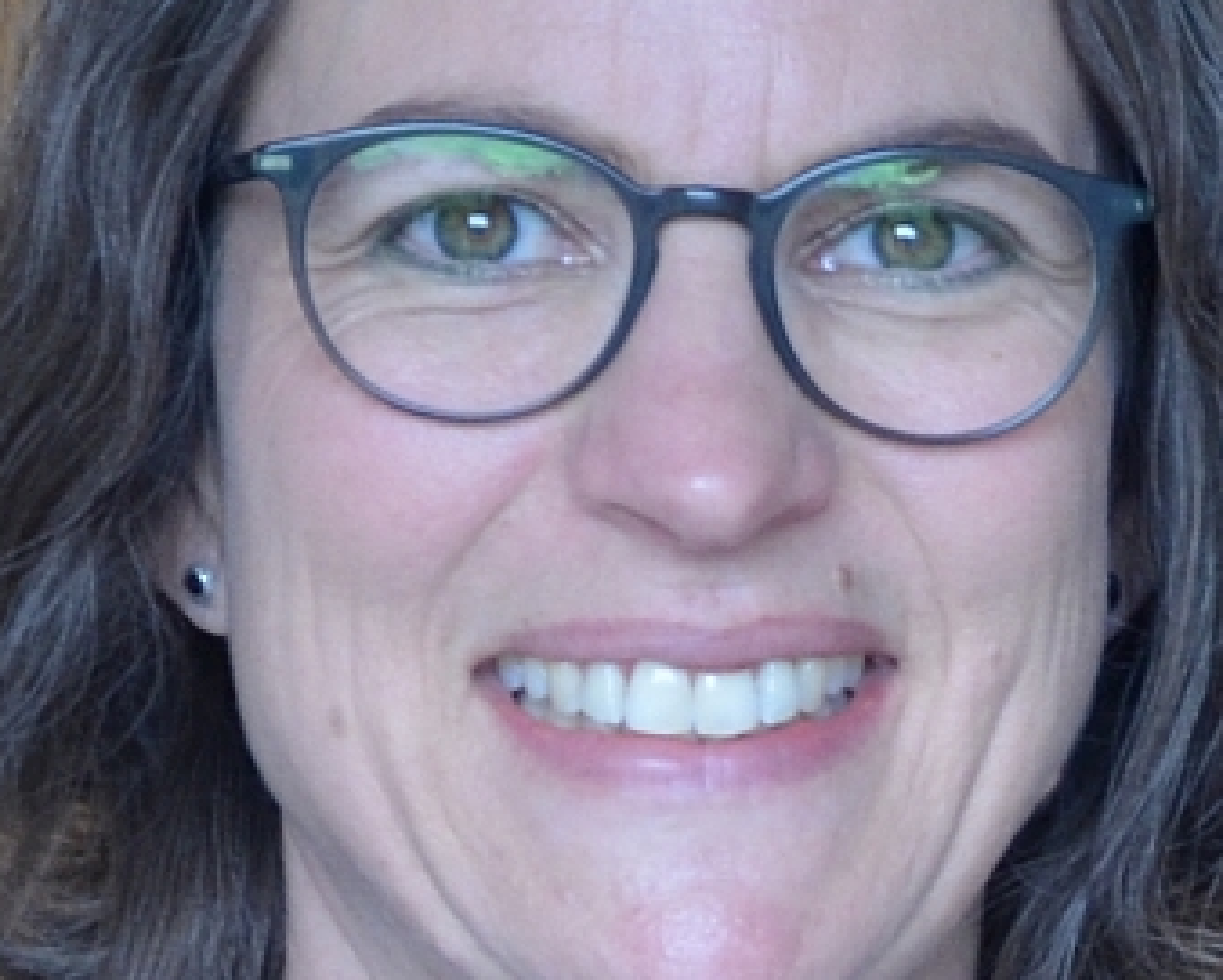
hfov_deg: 4.8
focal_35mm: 400
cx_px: 1487
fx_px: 14491
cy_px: 1566
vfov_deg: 3.9
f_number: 5
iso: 400
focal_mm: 50
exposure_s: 1/60
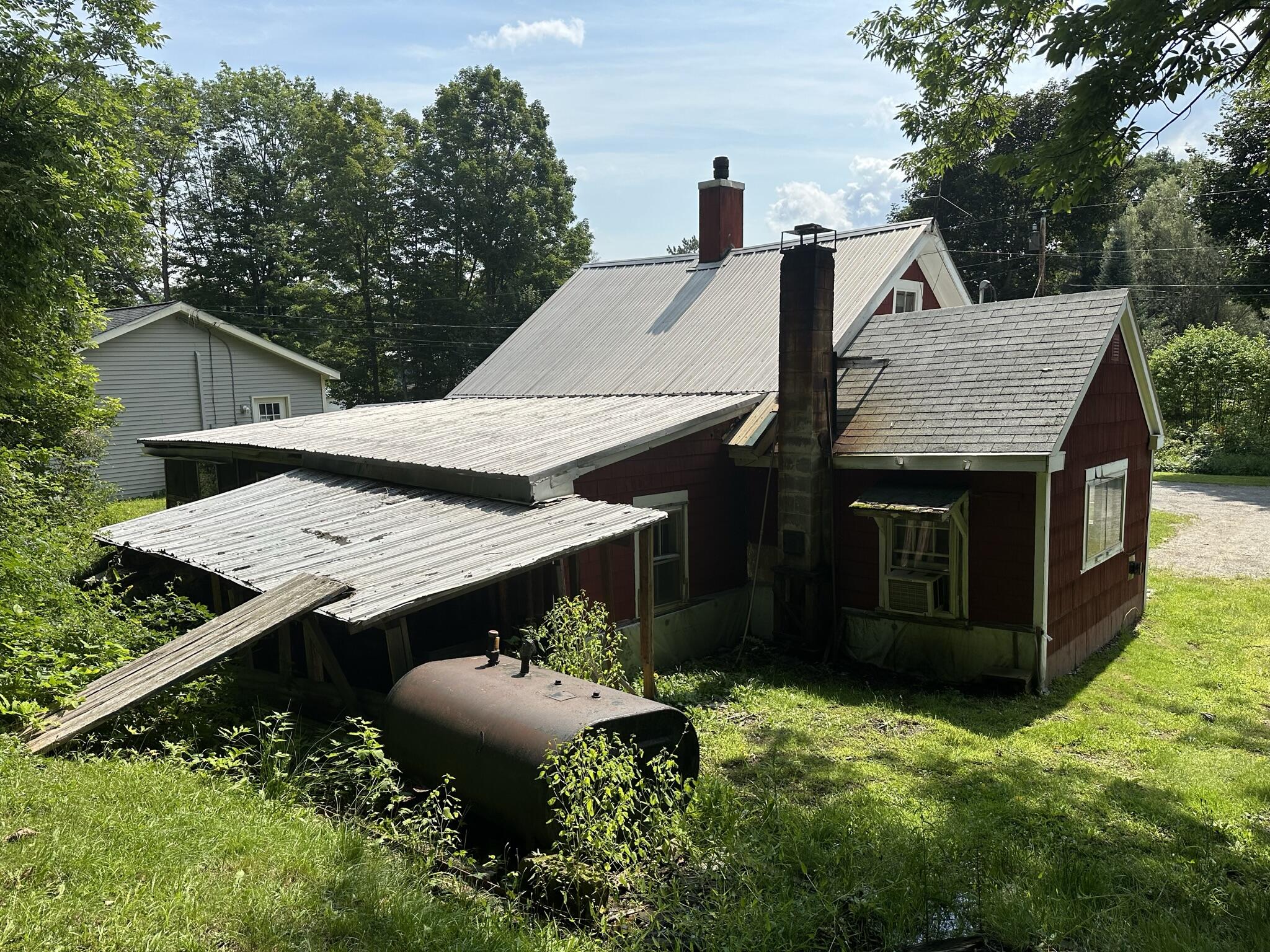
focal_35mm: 24
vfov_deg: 56.8
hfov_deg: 71.6
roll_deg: +1.0
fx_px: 881
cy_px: 476
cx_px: 635
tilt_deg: -8.3
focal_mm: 6.86
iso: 80
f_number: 1.78
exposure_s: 1/5263
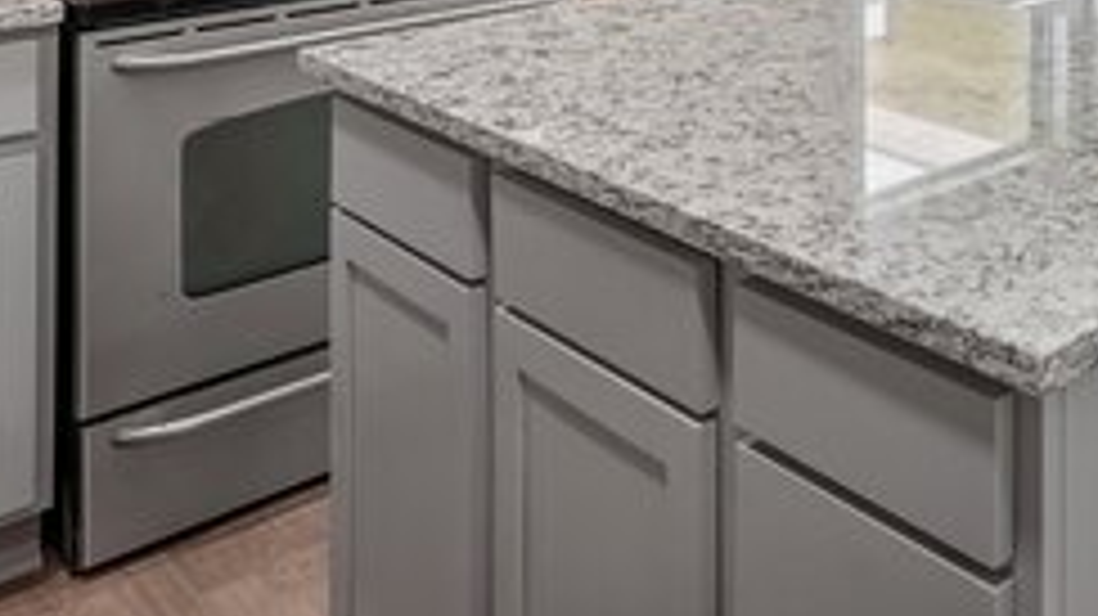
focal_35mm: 45
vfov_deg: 22.0
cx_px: 1282
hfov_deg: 36.2
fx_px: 1320
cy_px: -295
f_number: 8
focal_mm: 16.5
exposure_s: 1/30
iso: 400
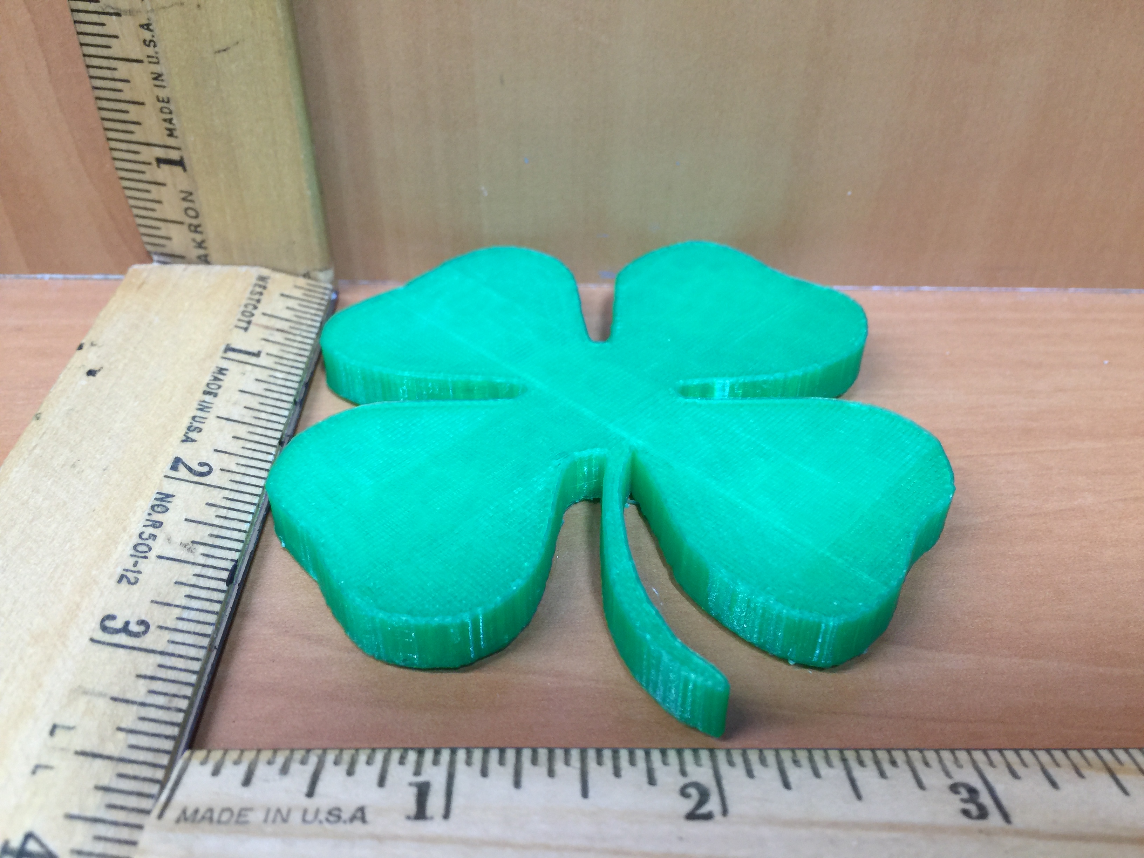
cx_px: 572
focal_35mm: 29
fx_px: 958
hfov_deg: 61.7
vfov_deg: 48.2
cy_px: 429
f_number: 2.2
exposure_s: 1/15
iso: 40
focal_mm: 4.15
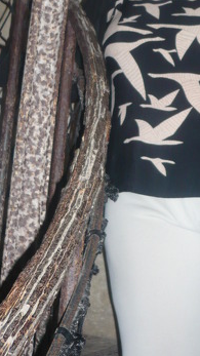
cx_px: 202
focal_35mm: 66
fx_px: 623
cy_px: 109
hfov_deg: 17.8
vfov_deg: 31.6
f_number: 2.8
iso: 160
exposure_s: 1/30
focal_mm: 5.8
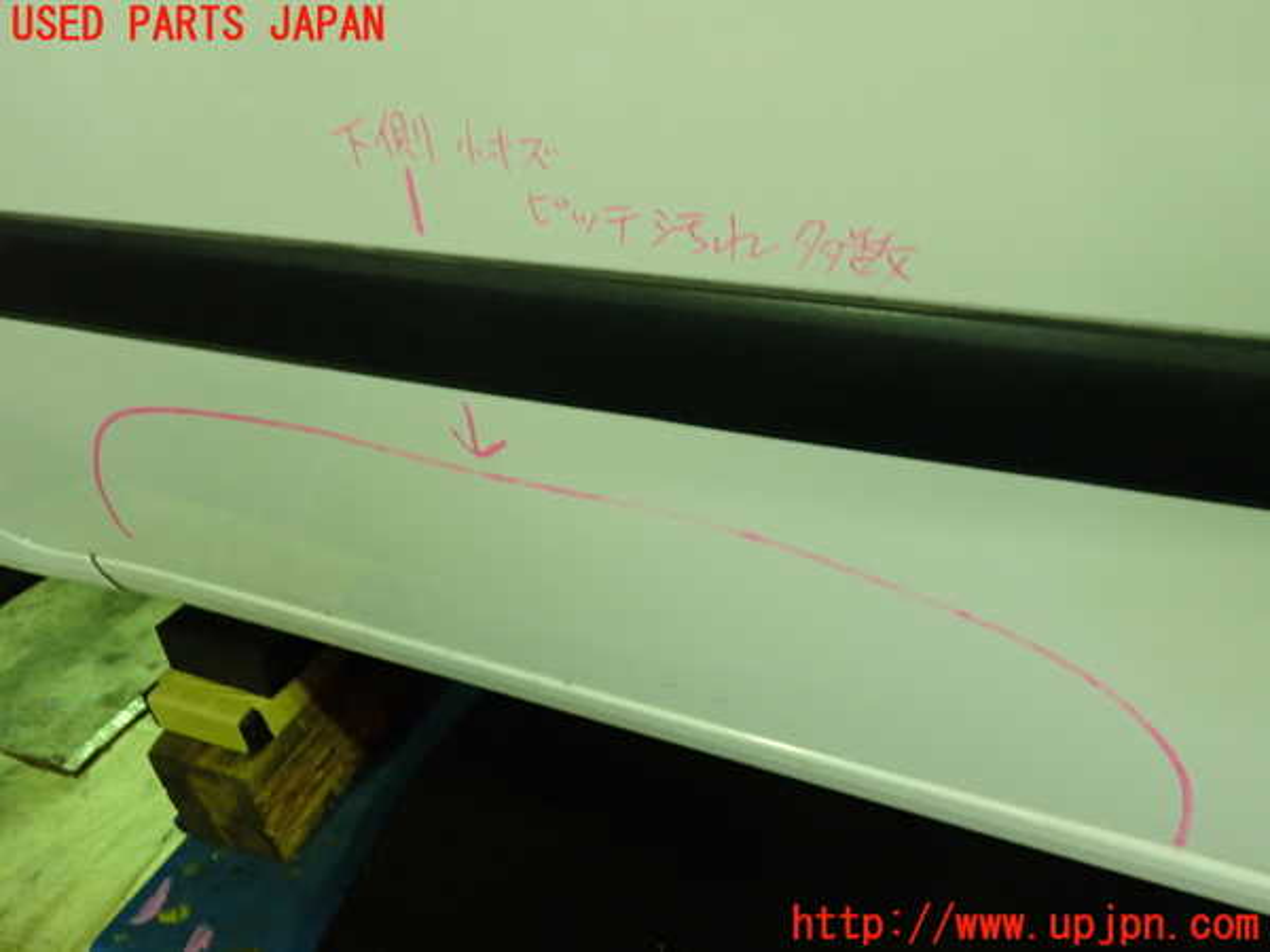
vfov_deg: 46.8
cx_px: 635
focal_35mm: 30
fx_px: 1101
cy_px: 476
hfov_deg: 60.0
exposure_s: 1/30
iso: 400
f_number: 2.3
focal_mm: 5.4
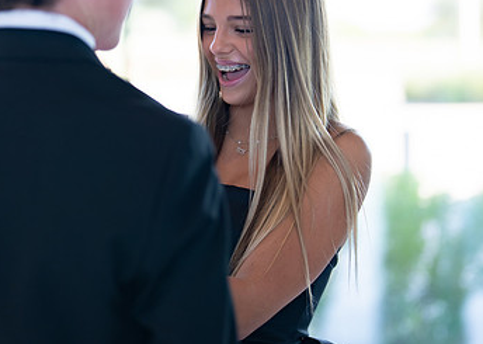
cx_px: 230
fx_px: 1343
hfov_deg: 20.4
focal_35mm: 98
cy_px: 85
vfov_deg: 14.5
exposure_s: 1/320
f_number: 1.2
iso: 100
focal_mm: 50
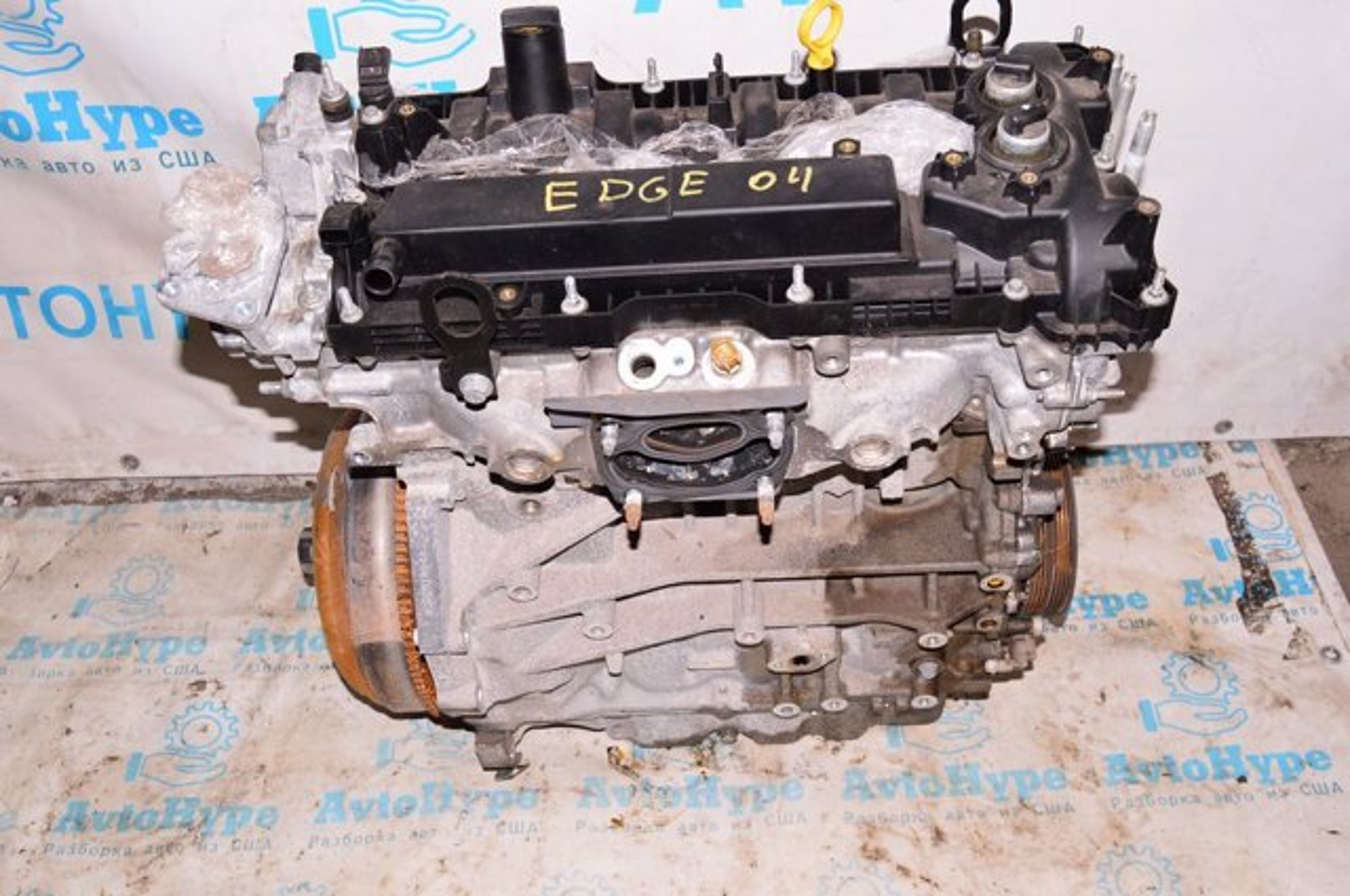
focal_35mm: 38
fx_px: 1404
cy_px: 448
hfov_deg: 51.3
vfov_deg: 35.4
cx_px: 675
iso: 1600
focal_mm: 25
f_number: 8
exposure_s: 1/160
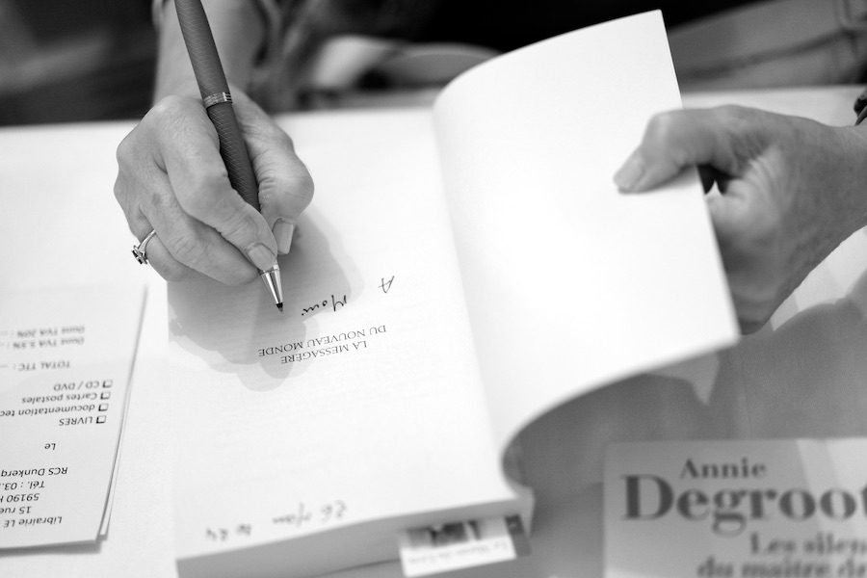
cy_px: 289
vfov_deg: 24.6
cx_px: 434
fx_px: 1324
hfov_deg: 36.2
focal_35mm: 55
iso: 1250
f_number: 1.8
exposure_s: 1/60
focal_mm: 55
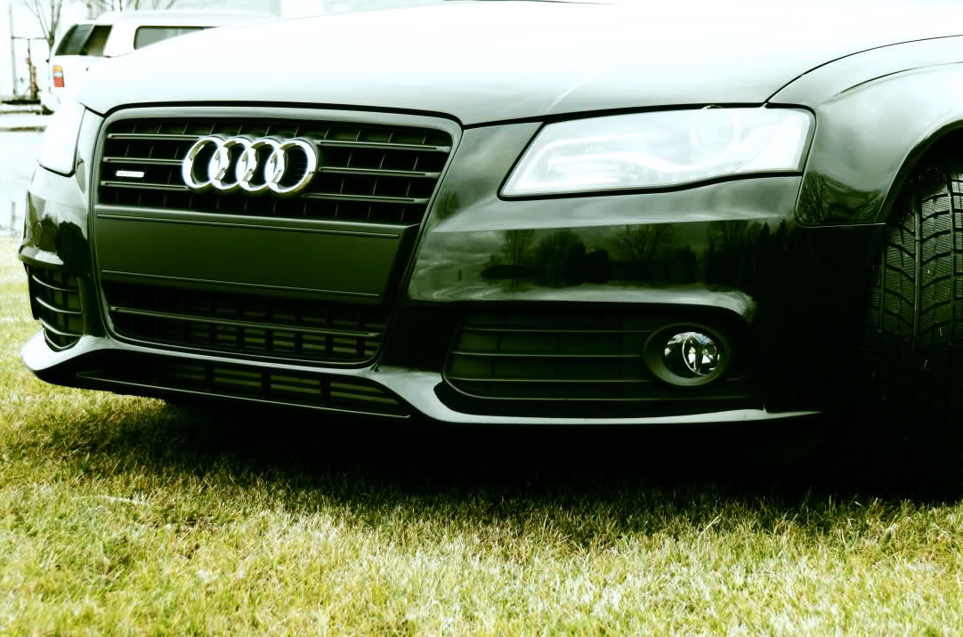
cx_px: 696
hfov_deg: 29.1
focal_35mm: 69
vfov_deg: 19.6
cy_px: 210
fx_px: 1834
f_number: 4
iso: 100
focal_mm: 31
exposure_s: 1/20
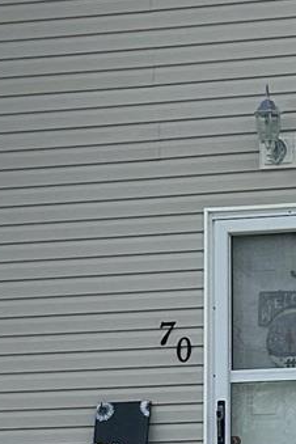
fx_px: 2269
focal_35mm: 184
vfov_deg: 11.1
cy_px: 457
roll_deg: -1.7
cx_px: 422
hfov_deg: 7.4
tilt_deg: +7.5
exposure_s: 1/5587
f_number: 1.5
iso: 50
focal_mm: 5.7
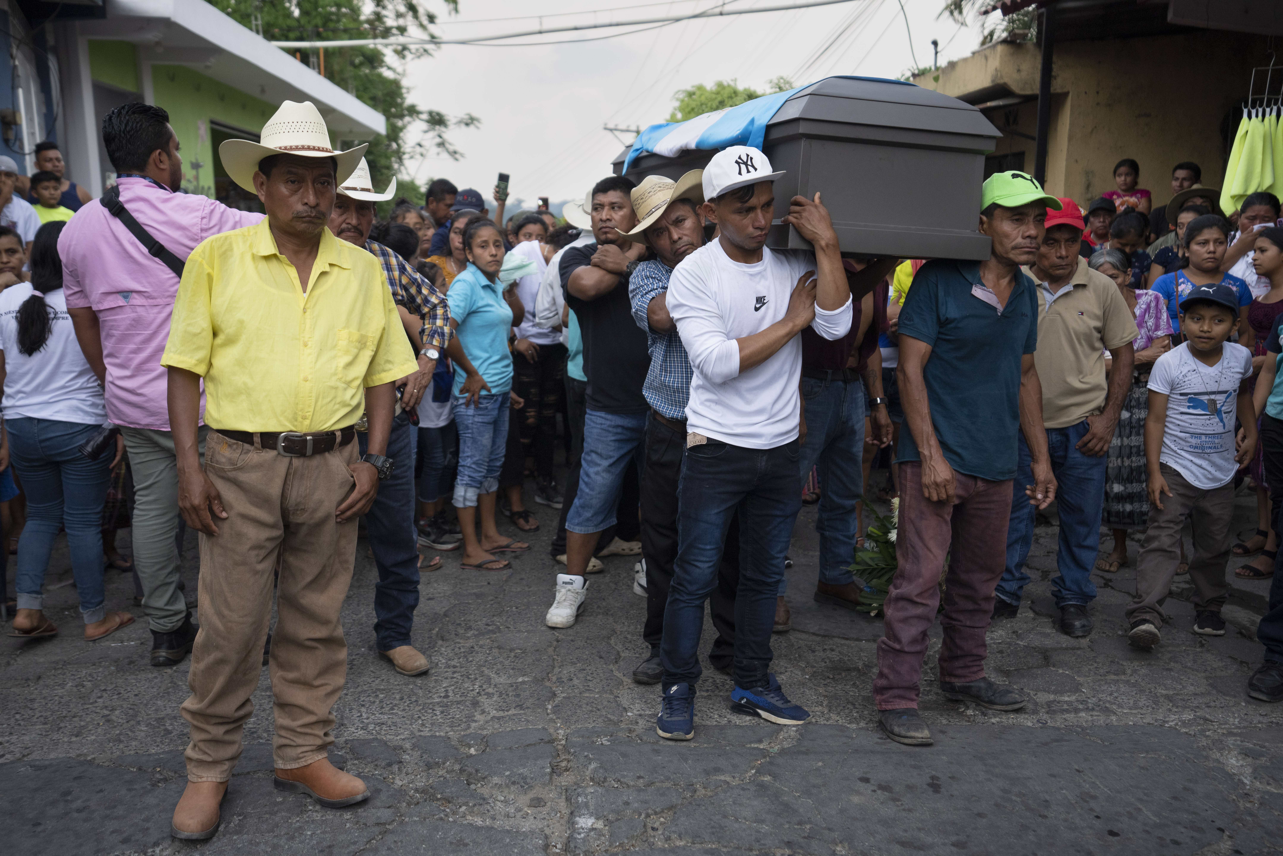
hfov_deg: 54.4
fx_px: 1247
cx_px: 642
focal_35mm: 35
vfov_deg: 37.9
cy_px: 428
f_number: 2.8
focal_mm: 35
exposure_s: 1/2500
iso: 400
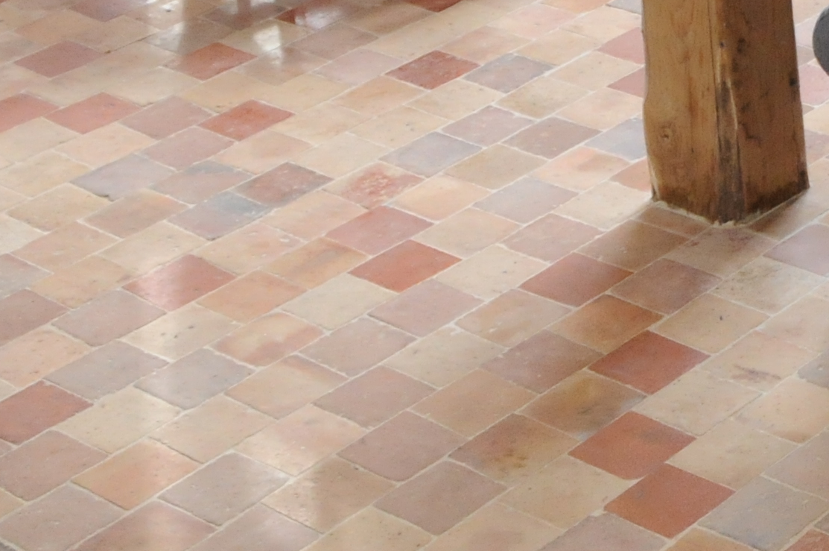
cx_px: 1204
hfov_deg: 17.8
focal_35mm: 104
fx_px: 2392
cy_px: -475
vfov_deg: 12.0
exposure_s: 1/60
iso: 1400
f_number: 5
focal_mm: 18
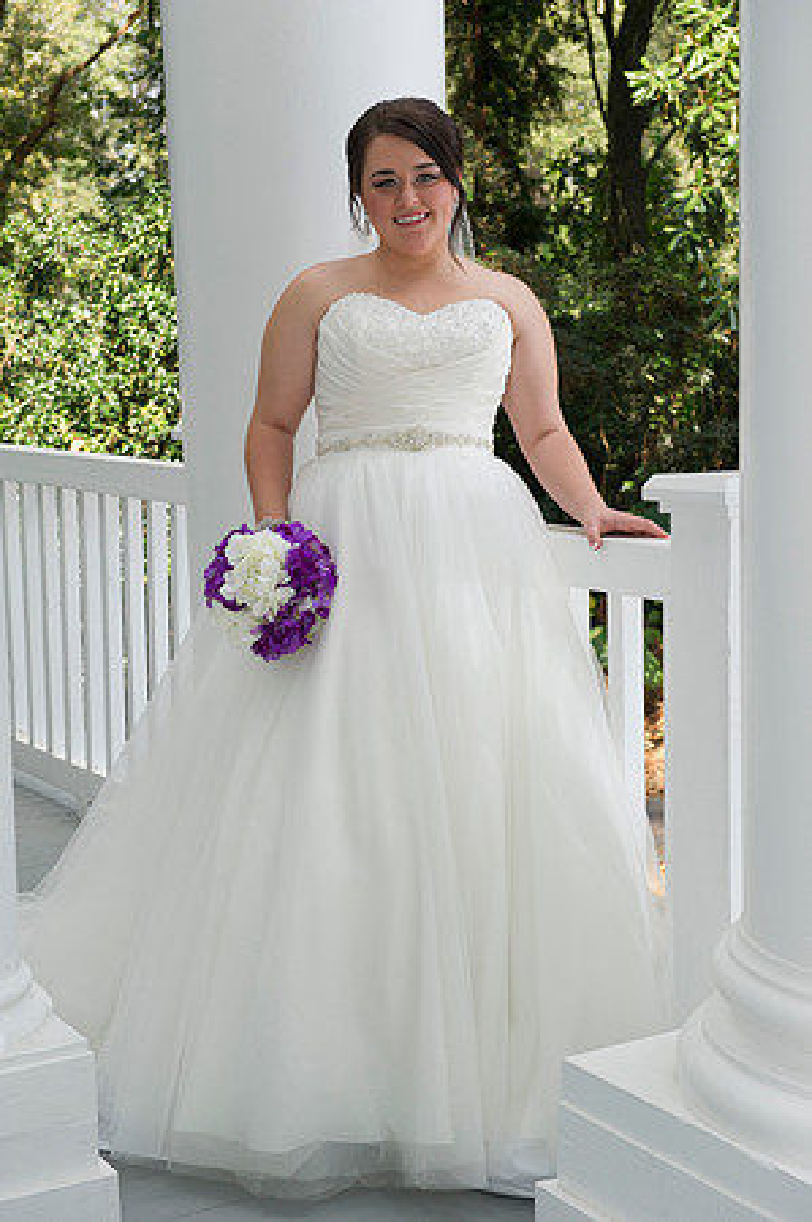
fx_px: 2102
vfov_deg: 32.4
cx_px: 406
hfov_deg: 21.9
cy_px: 611
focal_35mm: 62
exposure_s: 1/200
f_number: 8
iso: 320
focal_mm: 62
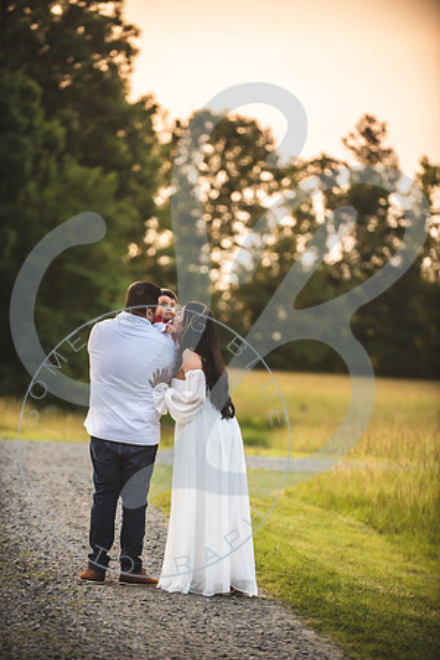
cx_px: 220
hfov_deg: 8.1
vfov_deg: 12.1
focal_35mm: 170
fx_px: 3116
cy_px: 330
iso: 200
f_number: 2.8
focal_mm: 170
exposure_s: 1/320
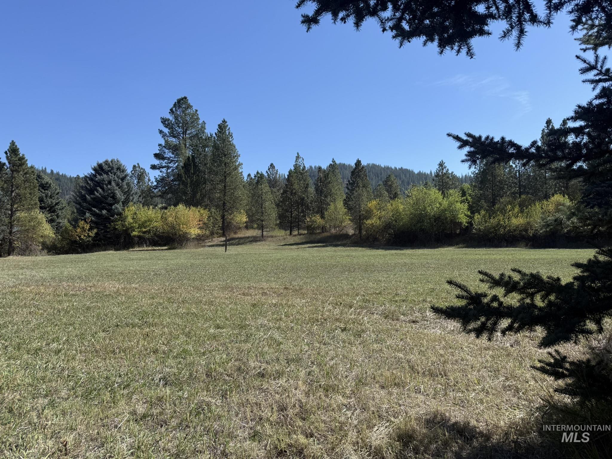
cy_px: 230
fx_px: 424
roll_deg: +0.5
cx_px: 306
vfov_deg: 56.8
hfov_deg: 71.6
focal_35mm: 24
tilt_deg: +3.1
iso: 80
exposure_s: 1/3425
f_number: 1.78
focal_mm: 6.76
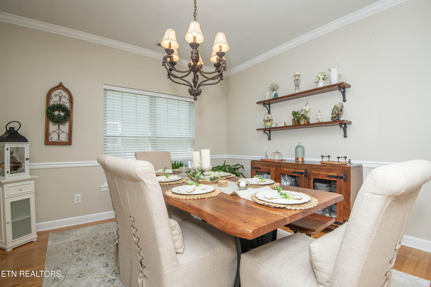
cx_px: 216
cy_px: 144
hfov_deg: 96.7
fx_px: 192
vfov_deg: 73.7
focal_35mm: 16
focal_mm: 16
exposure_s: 1/250
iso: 500
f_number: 9
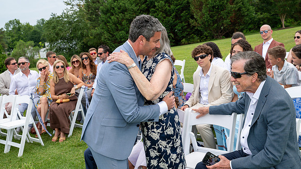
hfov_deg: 49.6
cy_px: 69
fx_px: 326
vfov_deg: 29.0
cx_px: 150
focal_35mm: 41
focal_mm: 39
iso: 140
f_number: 7.1
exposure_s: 1/250
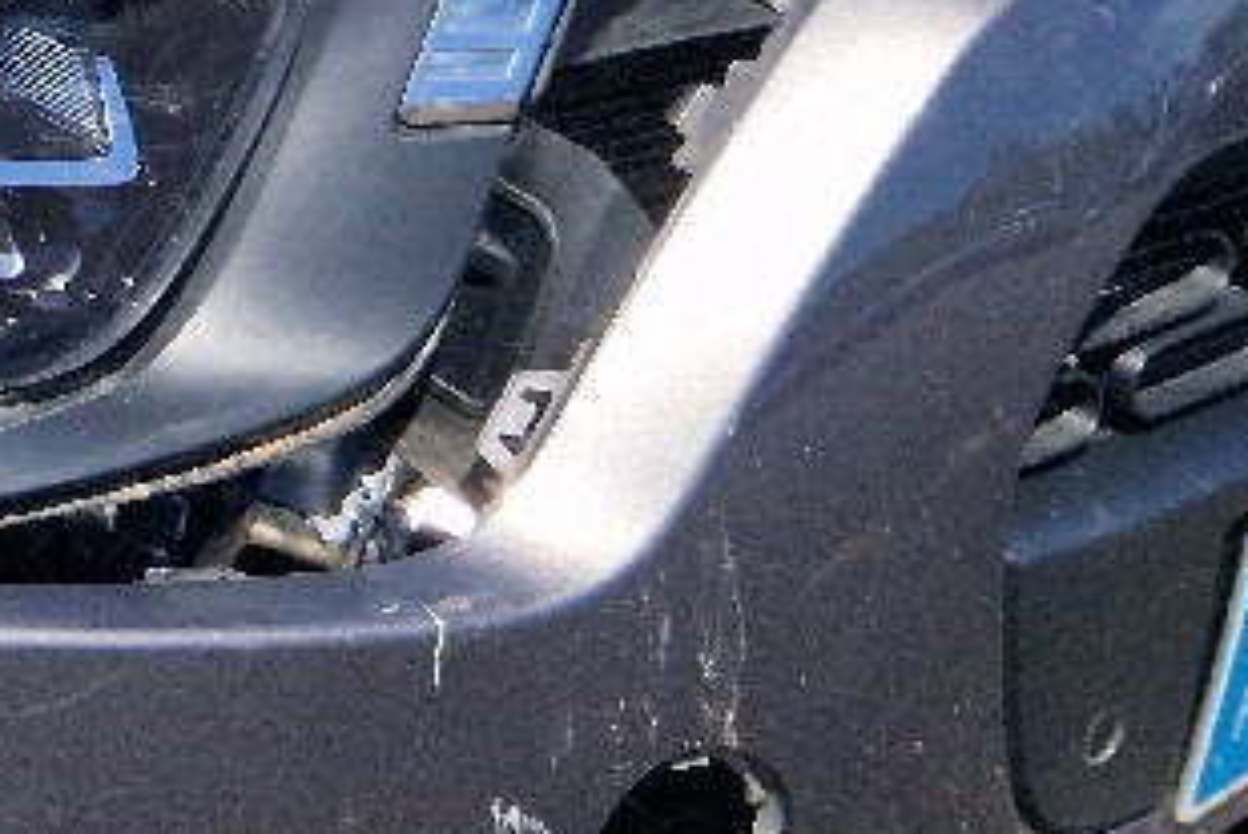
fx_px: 5133
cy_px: -532
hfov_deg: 12.5
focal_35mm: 148
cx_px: -1075
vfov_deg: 9.0
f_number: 1.8
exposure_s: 1/1000
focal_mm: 5.4
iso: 50
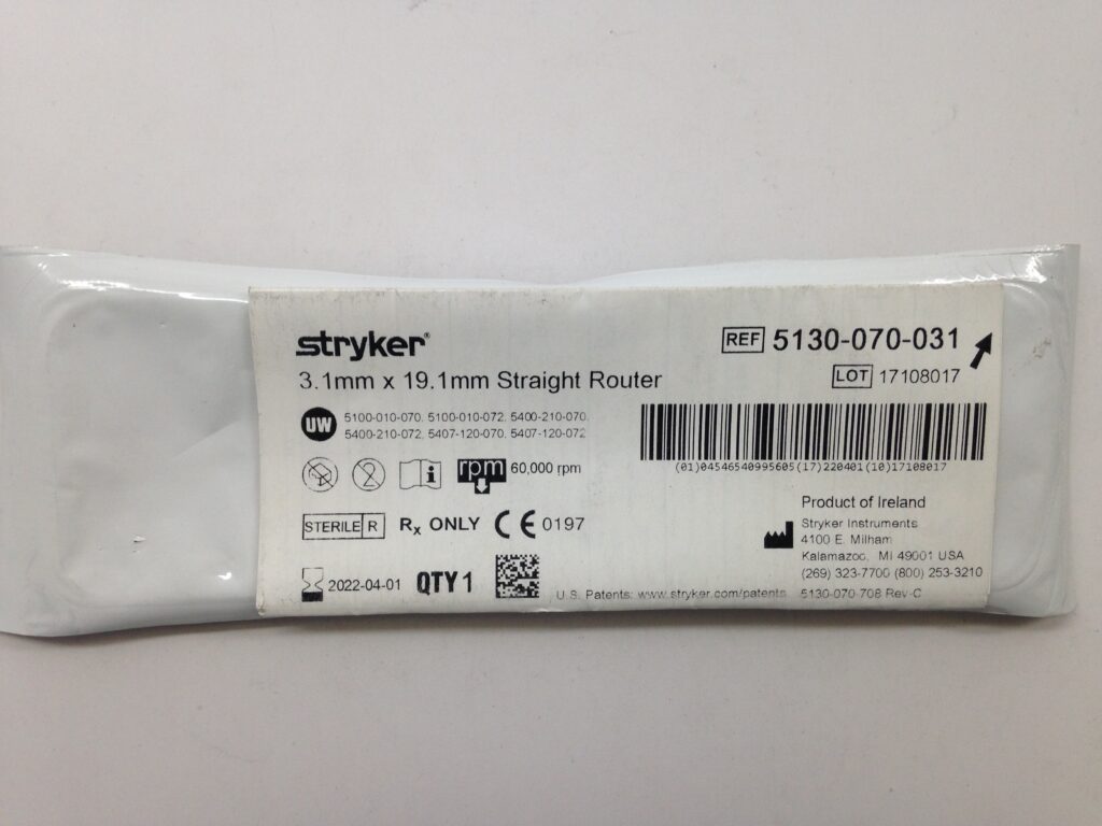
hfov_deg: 55.4
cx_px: 551
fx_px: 1051
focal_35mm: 33
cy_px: 413
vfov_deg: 42.9
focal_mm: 4.12
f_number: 2.4
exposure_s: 1/60
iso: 64
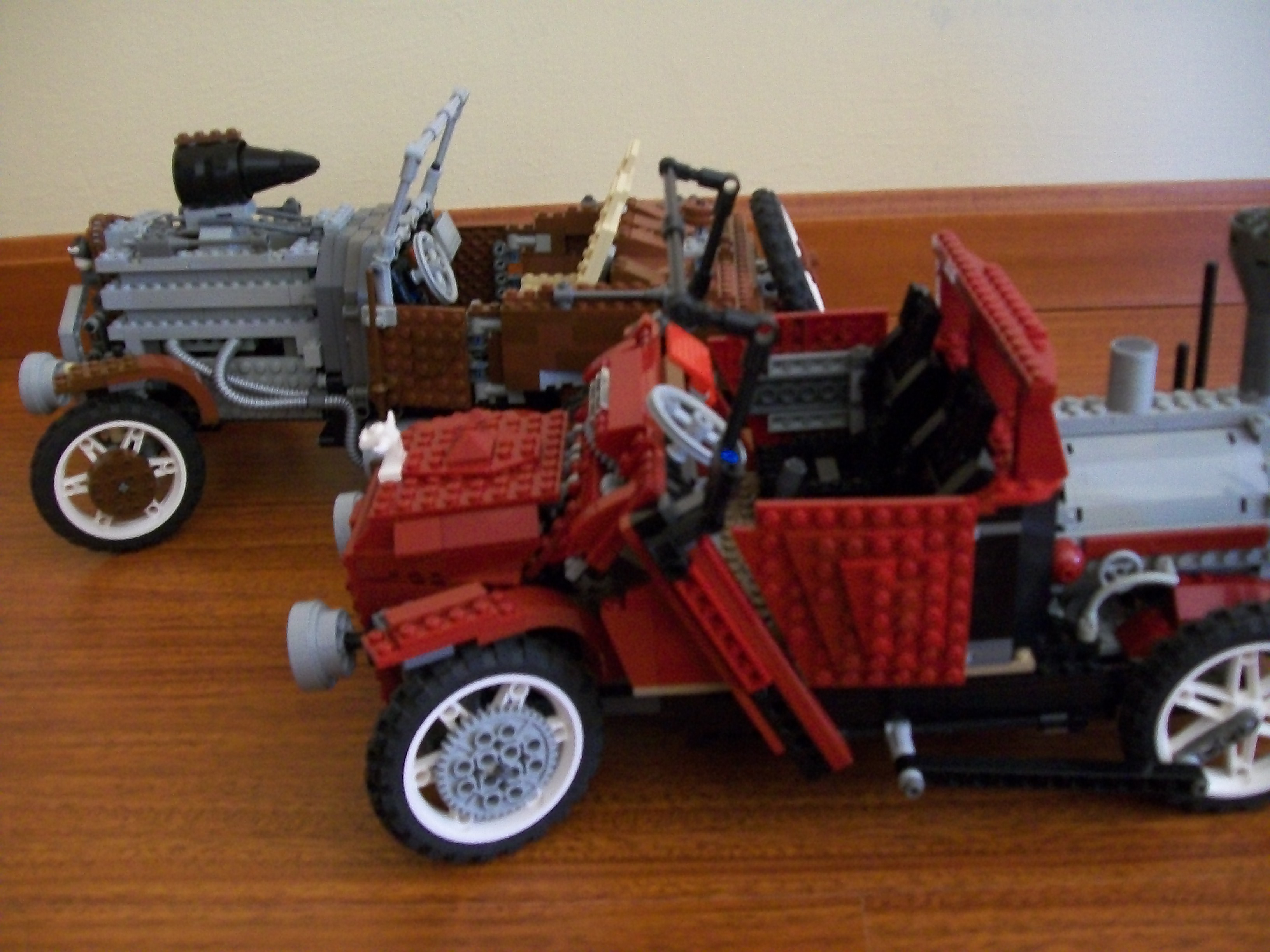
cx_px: 635
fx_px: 1321
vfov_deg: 39.7
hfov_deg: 51.4
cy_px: 476
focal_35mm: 36
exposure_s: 1/8
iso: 240
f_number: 2.7
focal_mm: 6
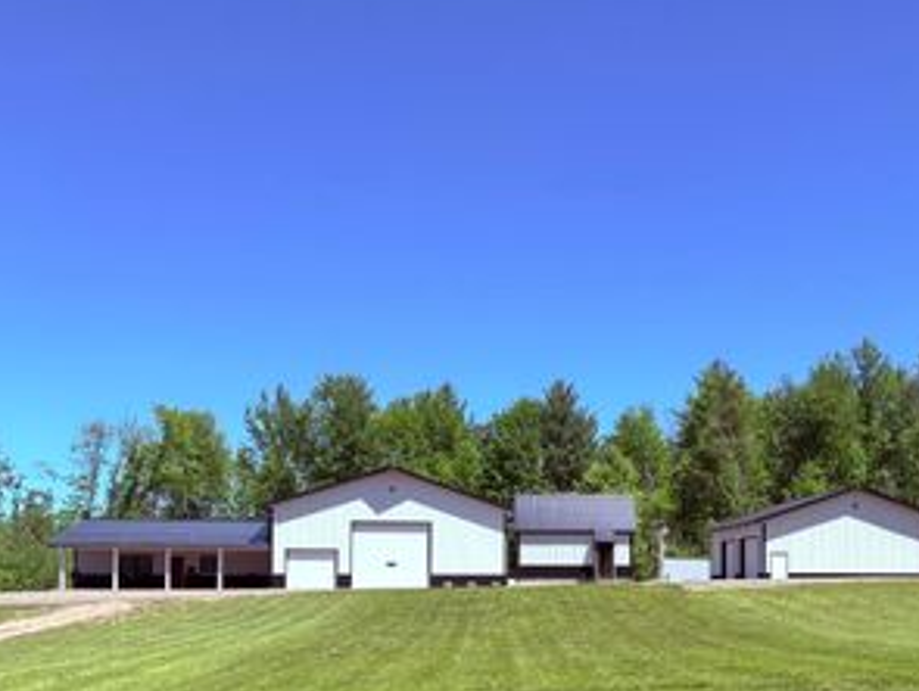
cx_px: 620
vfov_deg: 32.2
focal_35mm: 44
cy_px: 534
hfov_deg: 42.3
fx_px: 1170
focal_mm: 5.96
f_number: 1.6
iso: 50
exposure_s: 1/2747
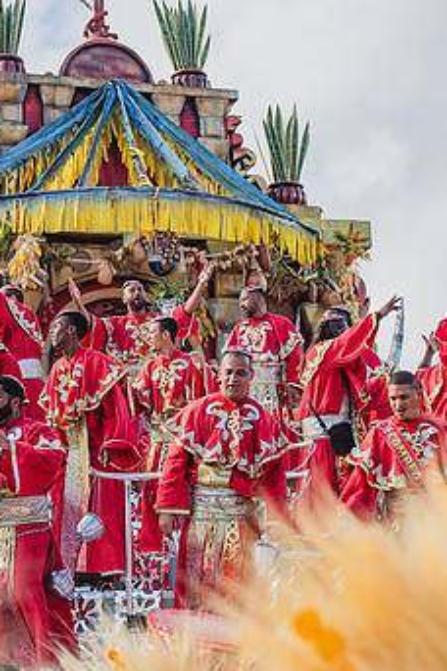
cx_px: 156
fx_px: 1713
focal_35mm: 92
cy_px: 345
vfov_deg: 22.1
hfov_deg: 14.8
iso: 400
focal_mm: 70
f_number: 5.6
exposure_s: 1/1600
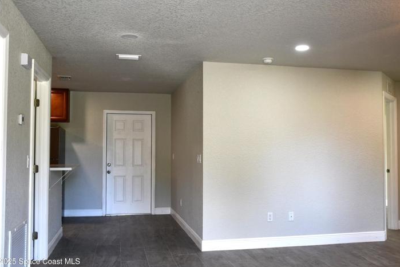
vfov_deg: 38.9
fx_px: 378
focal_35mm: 34
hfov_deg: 55.8
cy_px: 136
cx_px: 199
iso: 720
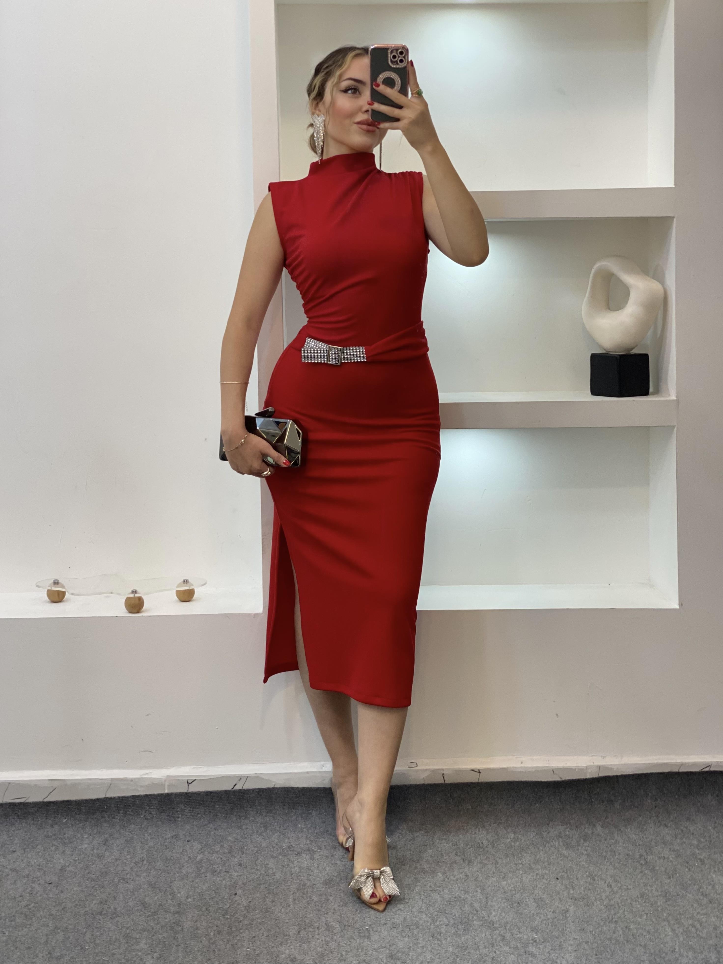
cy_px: 482
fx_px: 1448
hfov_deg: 28.0
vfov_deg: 36.8
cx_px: 362
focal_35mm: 52
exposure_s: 1/100
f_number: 2
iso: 80
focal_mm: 6
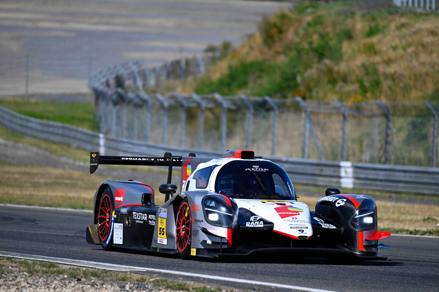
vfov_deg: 3.4
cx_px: 220
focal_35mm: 400
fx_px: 4877
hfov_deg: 5.2
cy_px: 146
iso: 200
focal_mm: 400
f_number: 5.6
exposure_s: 1/1250
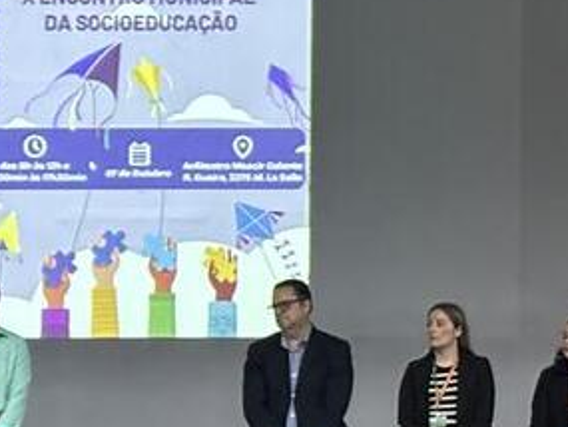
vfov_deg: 6.7
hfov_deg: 9.0
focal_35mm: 219
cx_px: 56
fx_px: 3595
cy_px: 676
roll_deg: +0.2
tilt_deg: -6.6
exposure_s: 1/30
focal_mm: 5.96
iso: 320
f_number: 1.6
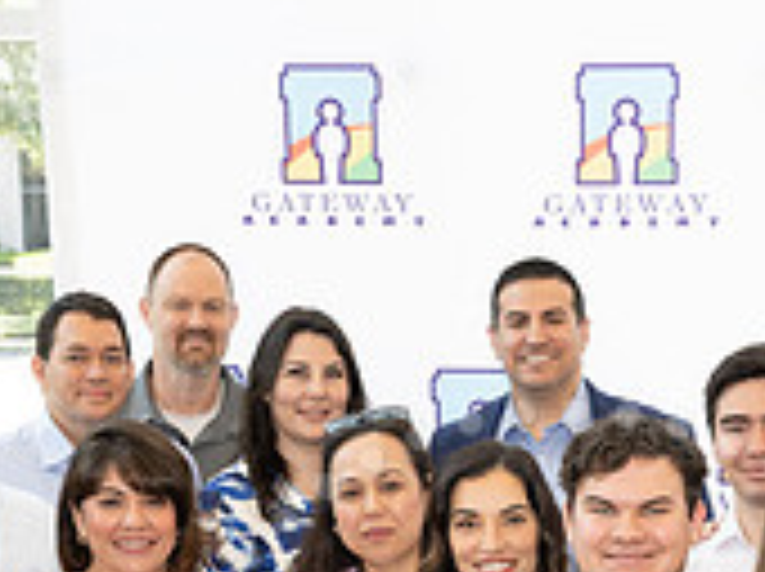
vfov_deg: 13.3
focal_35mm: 106
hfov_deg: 18.5
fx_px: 2339
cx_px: 567
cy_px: 822
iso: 800
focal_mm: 30.5
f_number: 5.6
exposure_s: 1/200
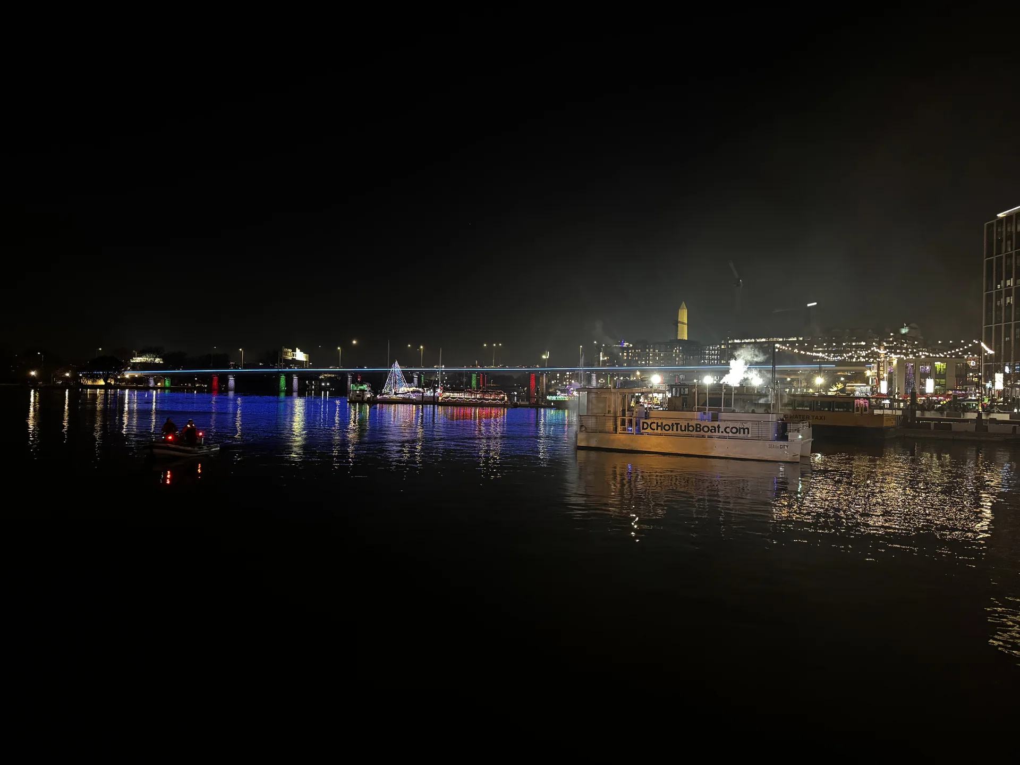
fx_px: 707
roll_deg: -1.4
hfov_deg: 71.6
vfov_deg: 56.8
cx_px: 510
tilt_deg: -0.3
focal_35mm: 24
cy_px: 382
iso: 1600
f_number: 1.78
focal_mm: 6.76
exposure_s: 1/24
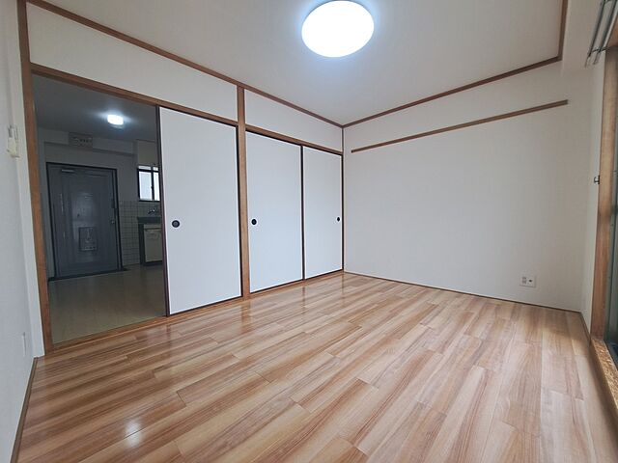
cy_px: 232
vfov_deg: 89.9
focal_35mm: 13
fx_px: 232
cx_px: 309
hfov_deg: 106.2
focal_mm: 1.74
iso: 50
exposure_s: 1/50
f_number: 2.2
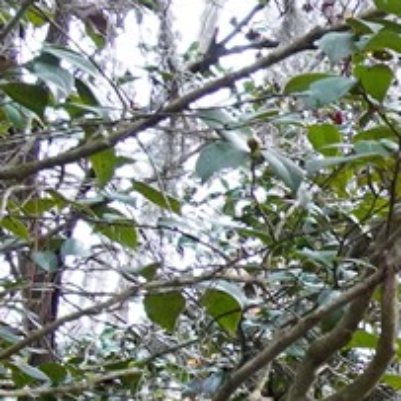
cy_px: 725
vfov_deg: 7.2
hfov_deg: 5.7
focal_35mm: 235
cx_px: 1904
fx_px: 3080
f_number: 8
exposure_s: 1/100
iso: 1600
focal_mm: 28
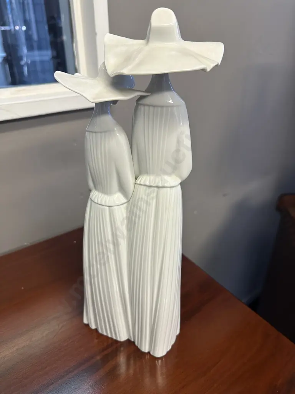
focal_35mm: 24
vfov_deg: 71.6
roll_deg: -0.1
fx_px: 273
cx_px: 148
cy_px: 197
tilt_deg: -29.0
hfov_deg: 56.8
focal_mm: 6.86
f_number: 1.78
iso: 160
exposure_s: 1/100
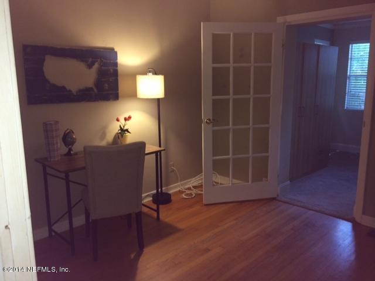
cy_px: 140
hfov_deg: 60.0
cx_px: 188
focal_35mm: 30
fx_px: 325
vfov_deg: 46.8
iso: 125
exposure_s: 1/24
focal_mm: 4.12
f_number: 2.2
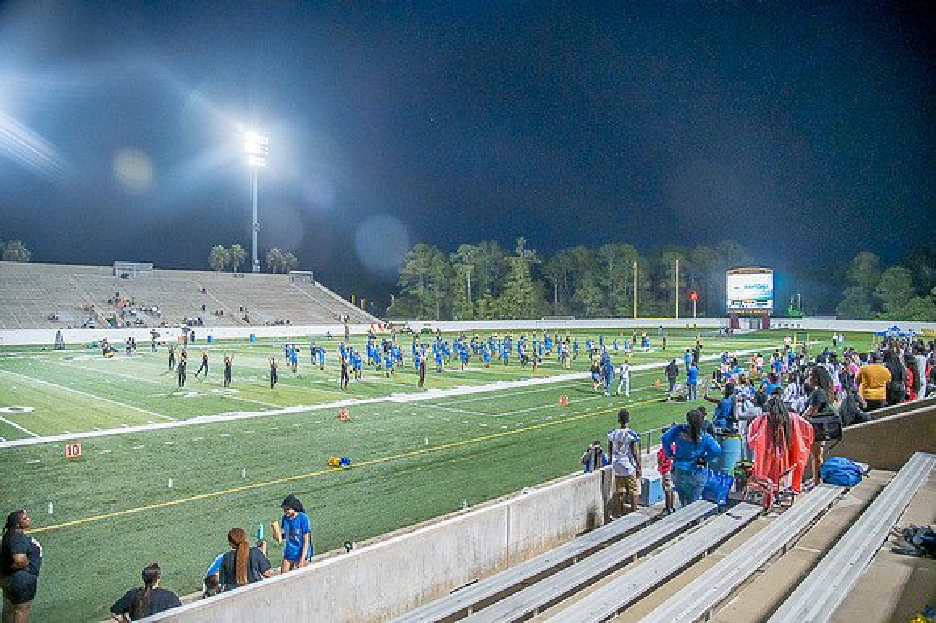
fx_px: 624
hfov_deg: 73.8
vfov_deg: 53.1
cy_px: 312
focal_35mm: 24
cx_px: 468
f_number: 4
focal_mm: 24
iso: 2000
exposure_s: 1/200
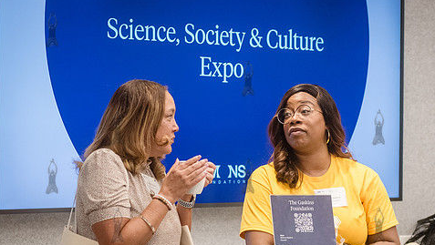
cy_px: 198
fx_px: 1477
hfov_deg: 16.7
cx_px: 311
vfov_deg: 9.5
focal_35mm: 128
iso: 3200
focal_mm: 80
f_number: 4.5
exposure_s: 1/320
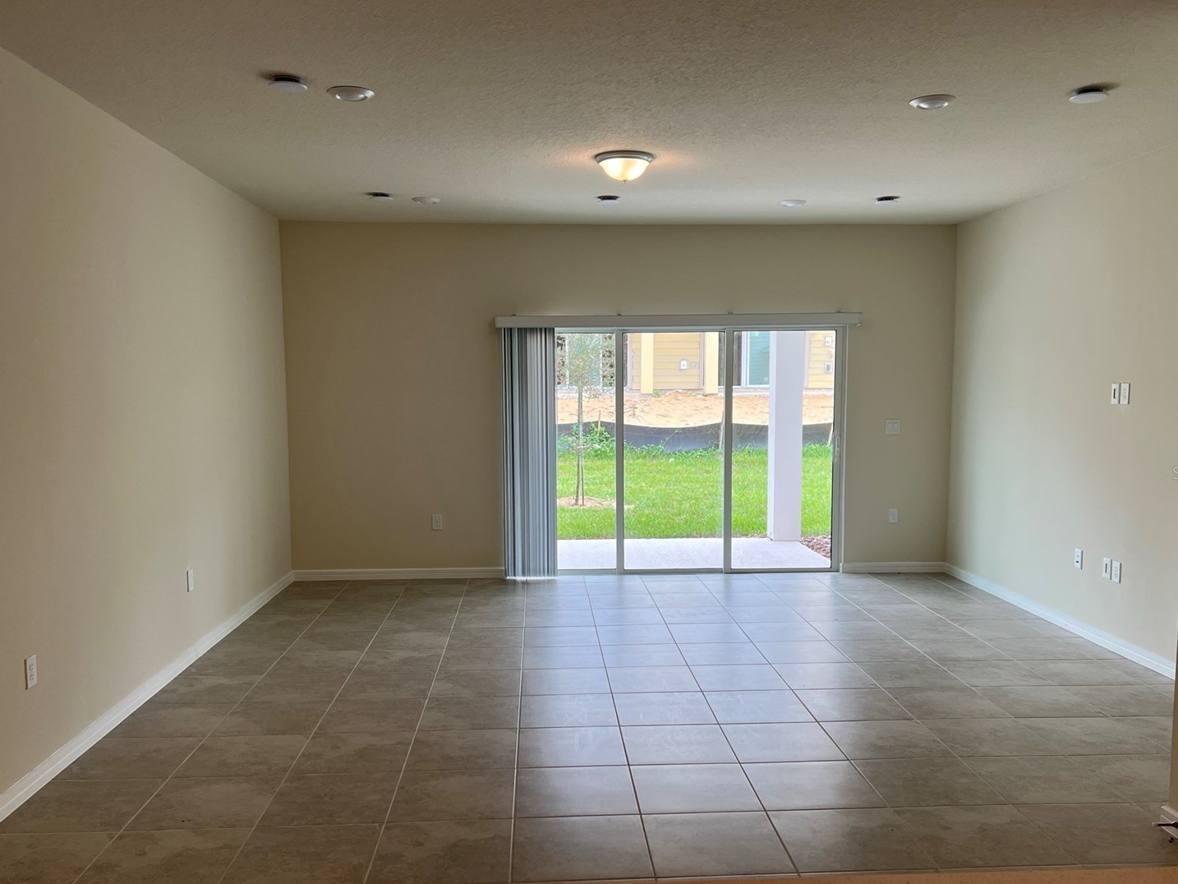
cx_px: 593
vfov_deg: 48.2
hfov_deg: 61.7
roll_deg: +0.4
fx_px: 987
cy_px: 472
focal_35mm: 29
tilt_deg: -7.6
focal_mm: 5.7
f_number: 1.5
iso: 40
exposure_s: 1/217
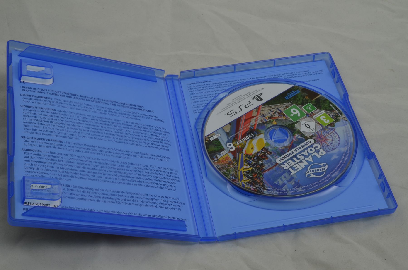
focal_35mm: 60
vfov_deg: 22.5
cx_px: 204
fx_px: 679
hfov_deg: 33.5
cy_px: 135
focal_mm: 40
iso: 100
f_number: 20
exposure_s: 1/2.5
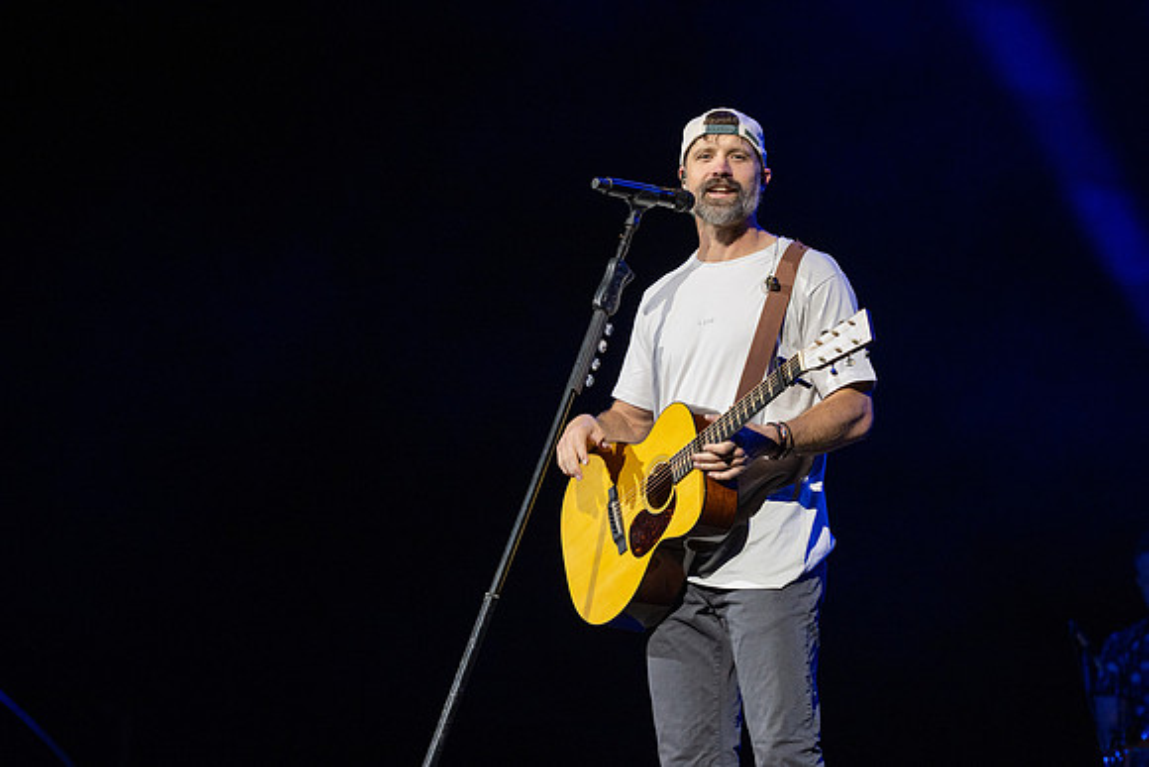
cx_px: 597
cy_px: 371
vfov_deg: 9.5
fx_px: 4593
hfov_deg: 14.3
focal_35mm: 144
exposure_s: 1/800
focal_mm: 135
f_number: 2.8
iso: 1250
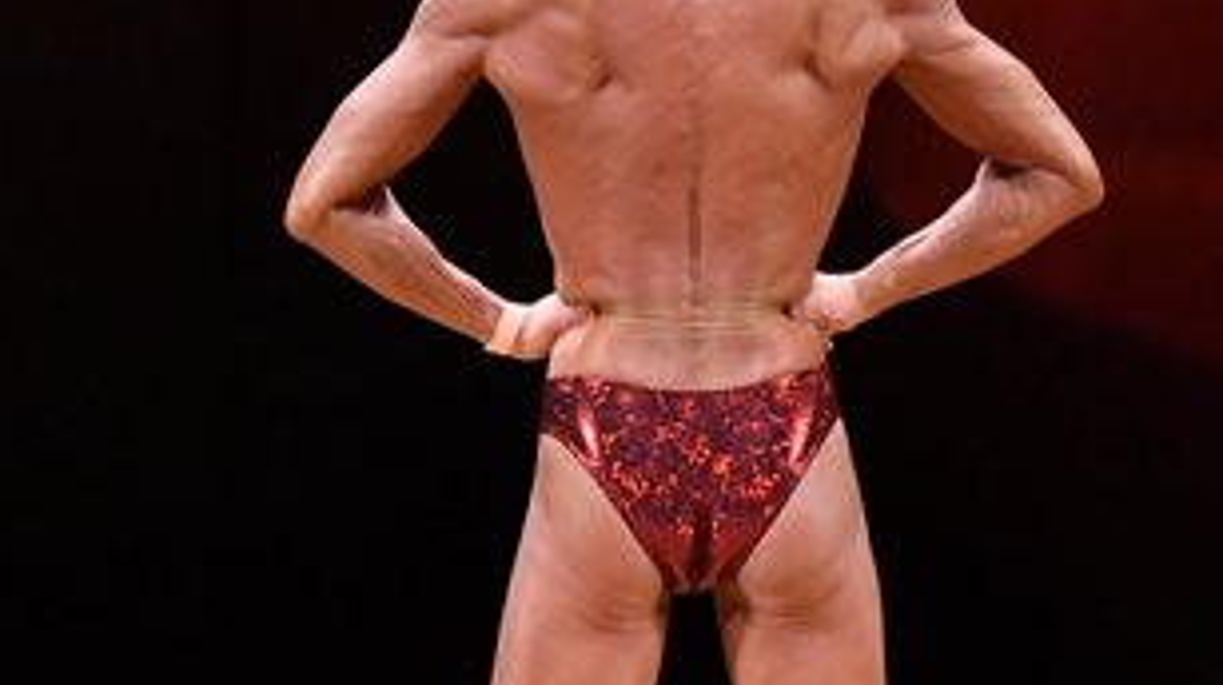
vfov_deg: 1.8
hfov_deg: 3.2
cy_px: 414
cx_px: 759
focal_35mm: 675
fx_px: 21869
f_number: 5.6
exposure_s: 1/400
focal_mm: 170
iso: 4000
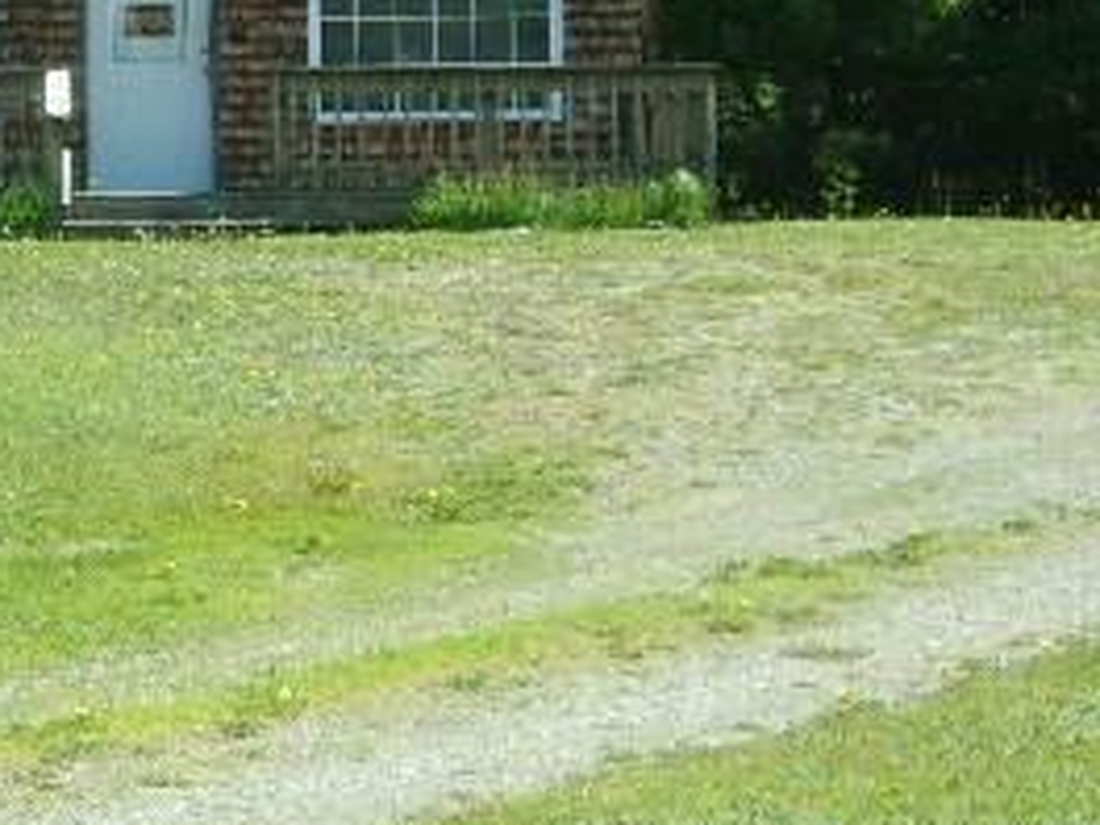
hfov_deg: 11.4
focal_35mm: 170
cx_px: -225
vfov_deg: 8.7
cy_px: 88
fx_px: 5402
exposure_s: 1/220
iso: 80
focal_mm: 12.5
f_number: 4.9
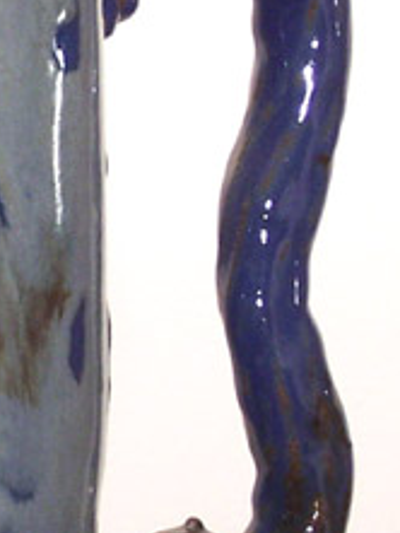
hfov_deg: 3.7
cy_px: 62
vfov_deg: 4.9
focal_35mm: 404
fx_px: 6218
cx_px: -275
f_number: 5.6
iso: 140
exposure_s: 1/15
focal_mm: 18
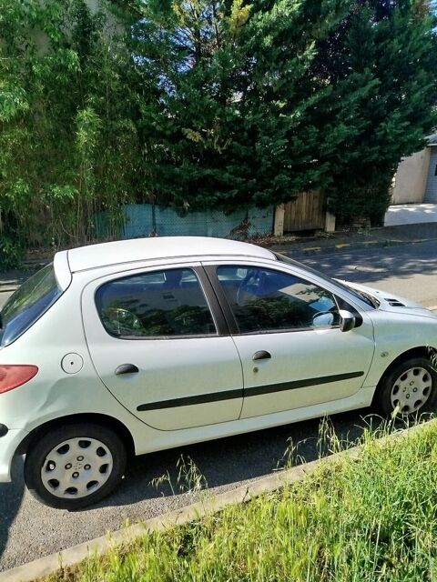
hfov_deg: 56.8
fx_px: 404
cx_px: 218
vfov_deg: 71.6
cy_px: 291
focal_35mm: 24
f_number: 1.7
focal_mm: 5.31
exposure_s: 1/634
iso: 50
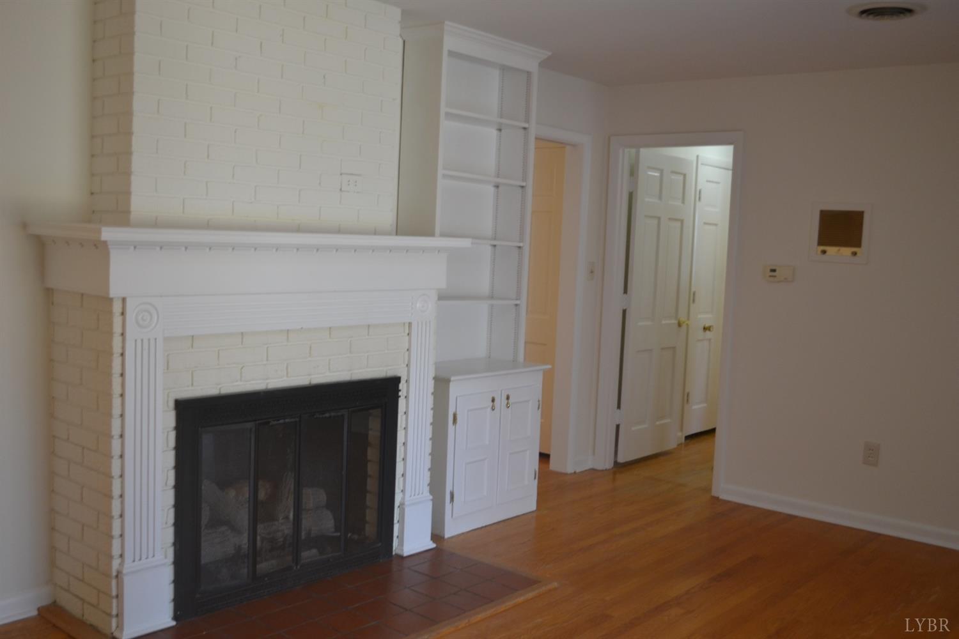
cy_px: 320
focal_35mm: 36
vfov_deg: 36.9
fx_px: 959
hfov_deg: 53.1
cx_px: 480
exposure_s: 1/50
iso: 400
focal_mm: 24
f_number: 4
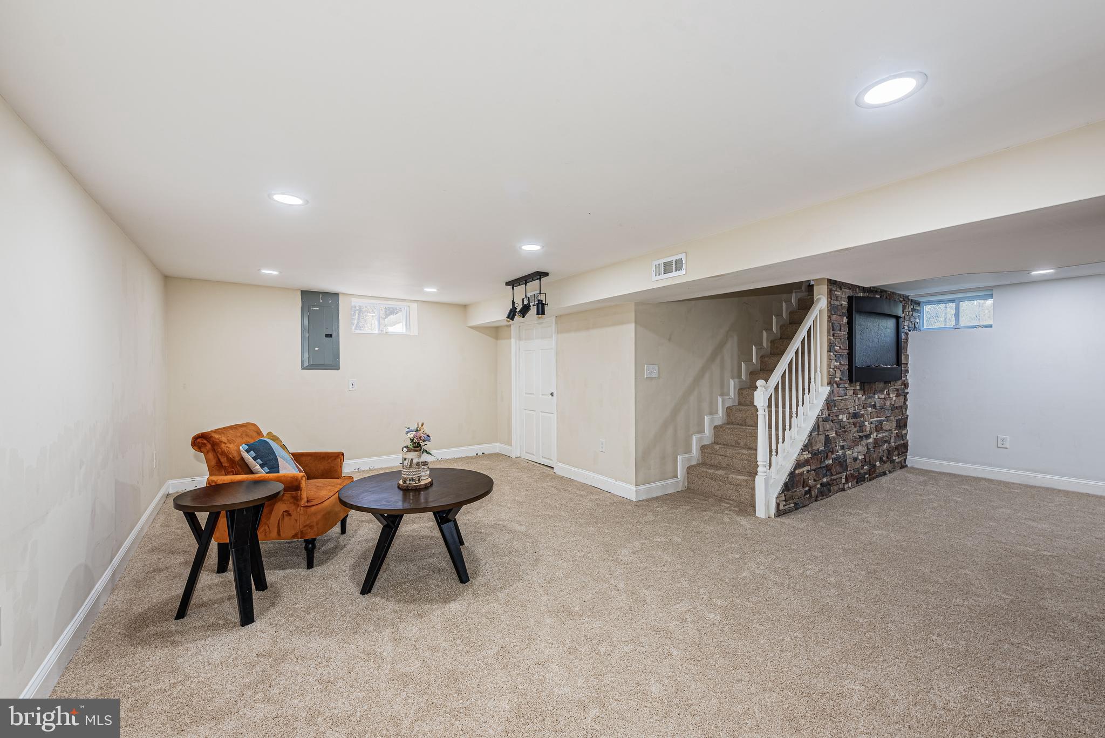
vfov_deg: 81.3
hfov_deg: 104.2
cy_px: 369
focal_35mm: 14
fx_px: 430
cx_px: 552
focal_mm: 14
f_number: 8
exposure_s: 1/200
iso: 125
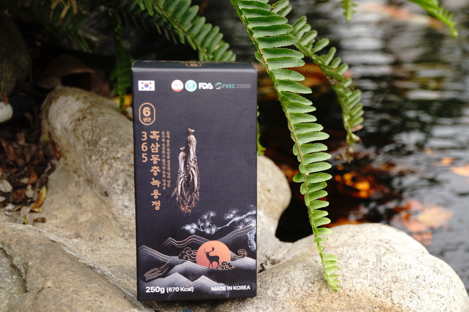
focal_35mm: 50
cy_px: 165
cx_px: 294
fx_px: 651
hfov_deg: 39.3
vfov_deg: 27.0
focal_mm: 26
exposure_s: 1/80
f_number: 4.5
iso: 100
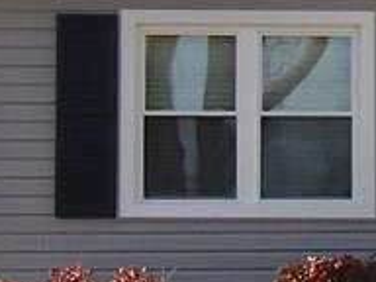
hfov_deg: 7.1
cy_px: 172
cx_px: 897
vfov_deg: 5.7
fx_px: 2835
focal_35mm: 261
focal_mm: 8.8
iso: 100
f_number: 4.9
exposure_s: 1/400
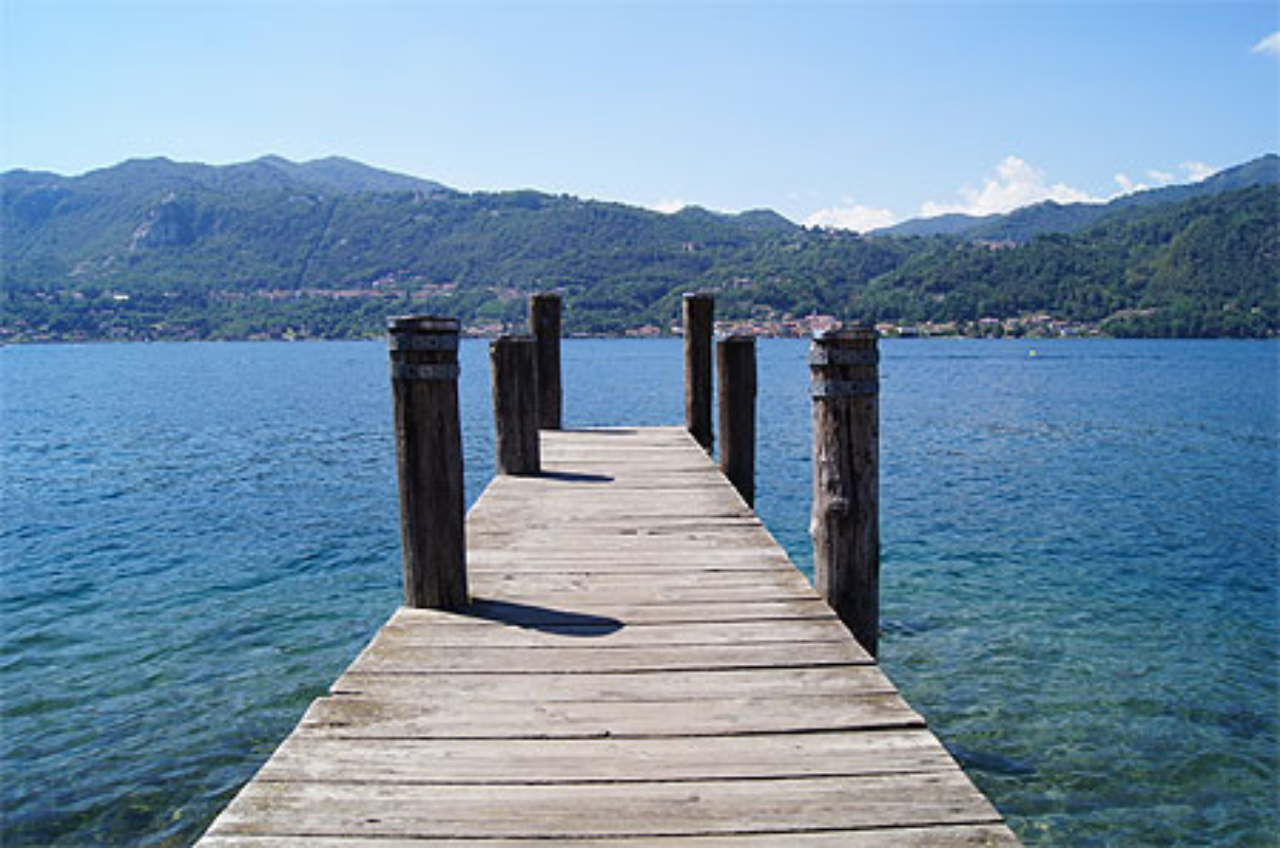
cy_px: 424
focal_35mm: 27
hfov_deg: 67.5
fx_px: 958
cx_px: 640
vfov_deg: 47.7
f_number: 13
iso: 100
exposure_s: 1/125
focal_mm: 18
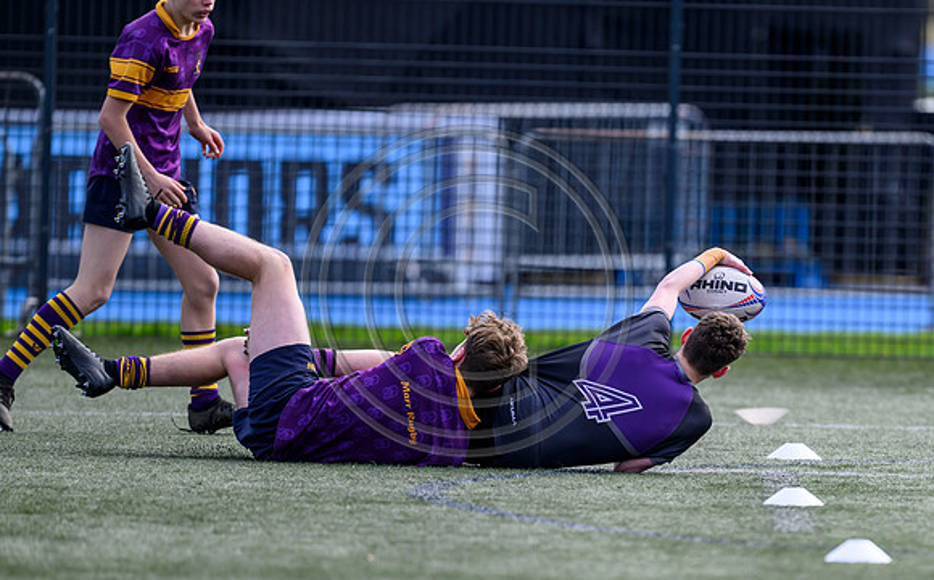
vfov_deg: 2.1
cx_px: 695
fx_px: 15454
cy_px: 464
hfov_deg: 3.5
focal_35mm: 608
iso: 500
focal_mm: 400
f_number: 3.2
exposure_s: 1/3200
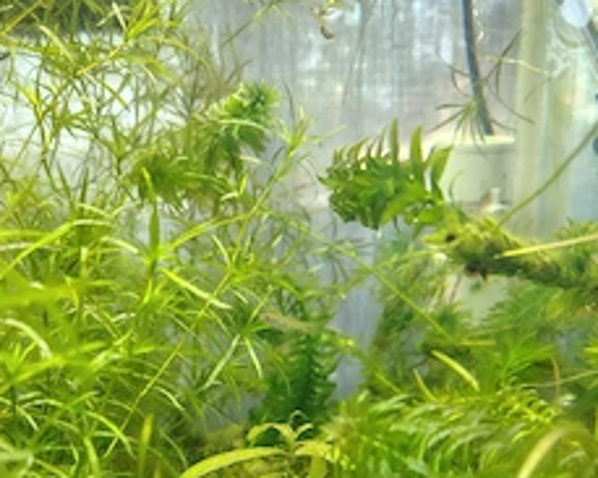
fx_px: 725
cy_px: 502
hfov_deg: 44.7
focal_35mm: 41
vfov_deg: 32.8
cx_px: 256
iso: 595
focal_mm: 5.56
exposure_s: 1/100
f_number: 1.8
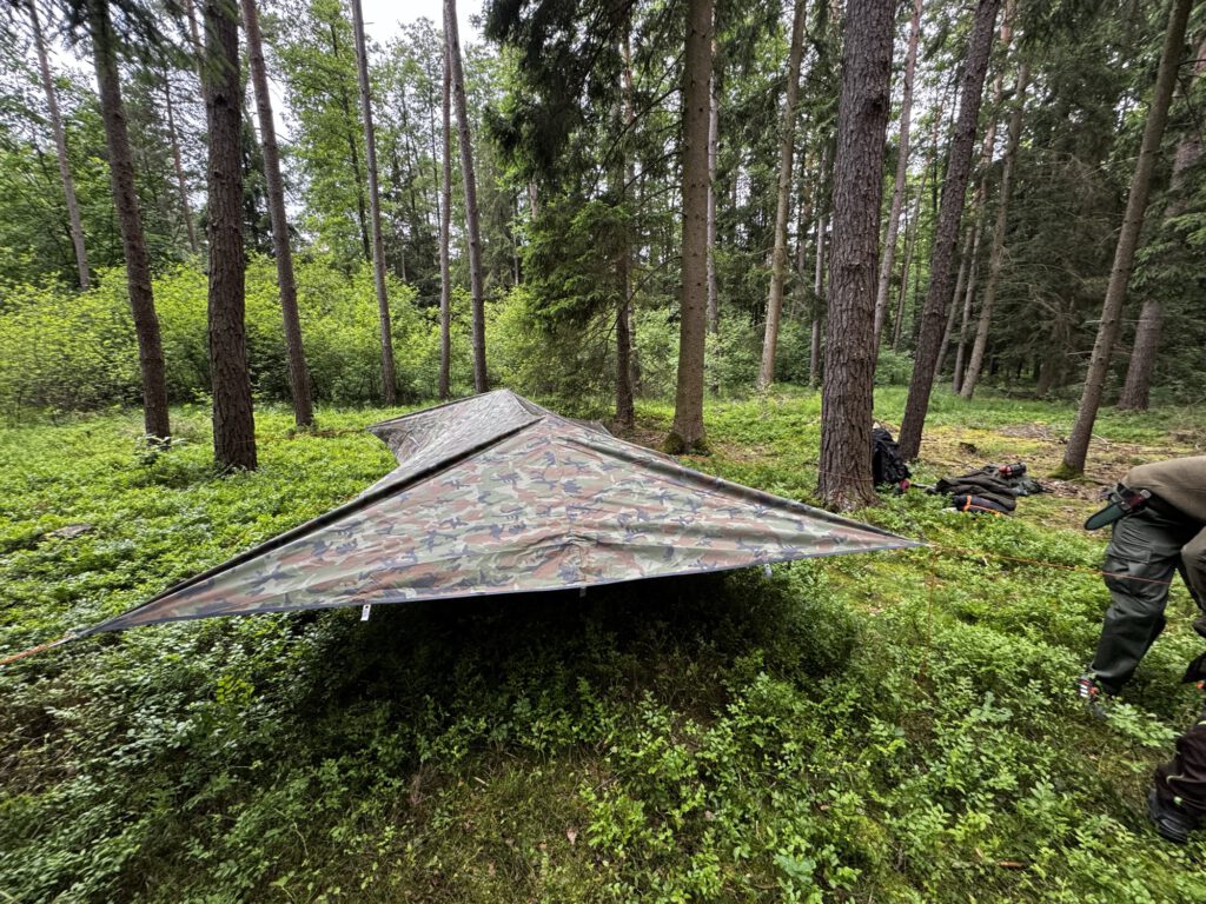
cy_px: 452
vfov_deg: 85.7
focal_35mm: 14
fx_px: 488
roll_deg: +1.7
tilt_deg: -10.8
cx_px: 603
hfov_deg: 102.1
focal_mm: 2.22
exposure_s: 1/99
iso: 160
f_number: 2.2
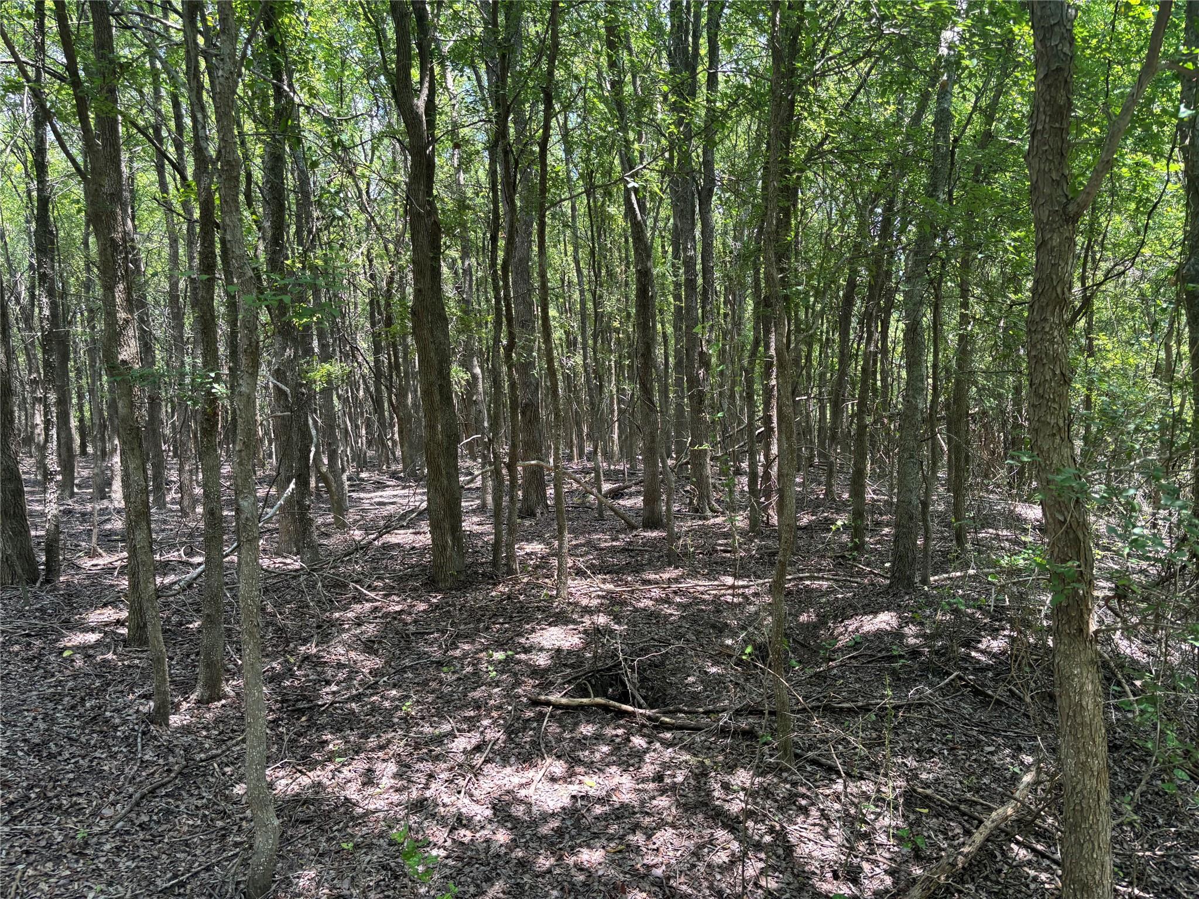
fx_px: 901
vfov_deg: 53.1
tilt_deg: -2.9
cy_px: 450
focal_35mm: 26
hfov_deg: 67.3
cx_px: 600
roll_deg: +1.5
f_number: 1.6
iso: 40
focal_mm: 5.96
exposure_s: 1/121
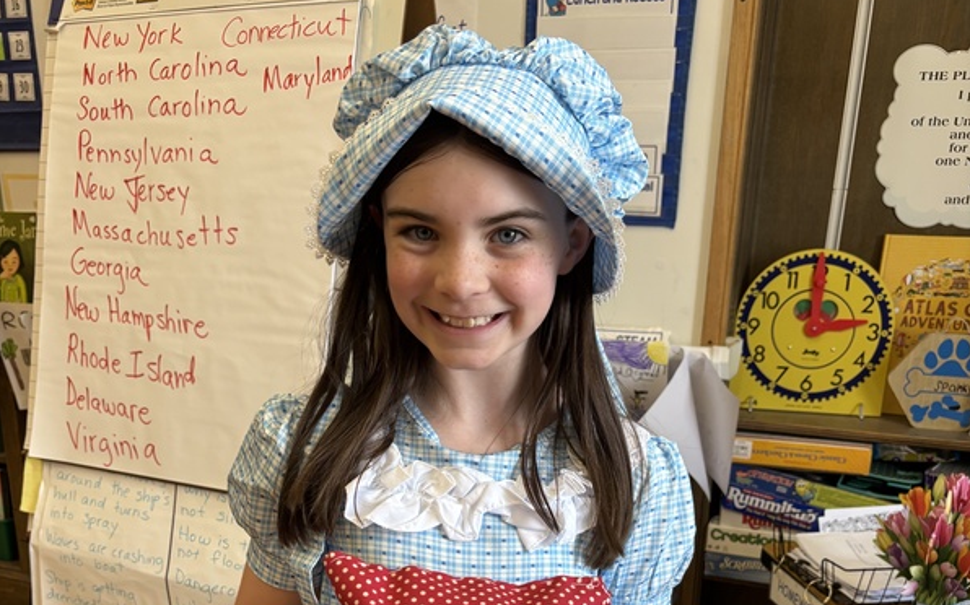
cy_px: 529
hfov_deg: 52.8
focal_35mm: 37
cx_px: 485
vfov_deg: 32.9
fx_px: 978
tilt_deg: -20.5
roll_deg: -0.4
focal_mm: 5.96
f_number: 1.6
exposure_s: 1/120
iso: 100
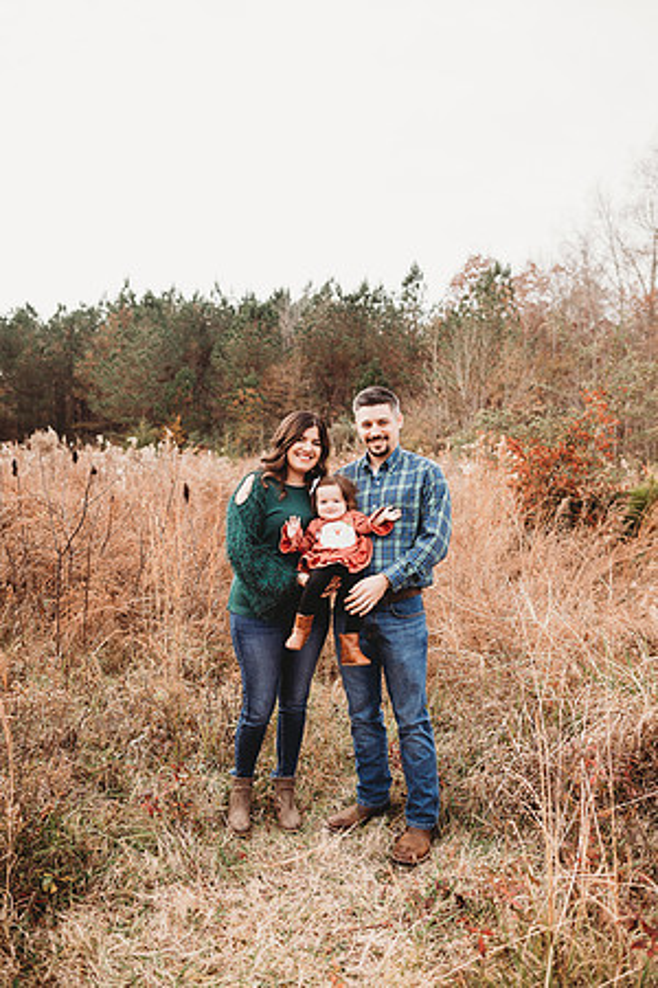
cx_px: 329
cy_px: 494
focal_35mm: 24
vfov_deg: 73.7
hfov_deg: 53.1
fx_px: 658
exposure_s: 1/500
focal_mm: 24
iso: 100
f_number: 2.5
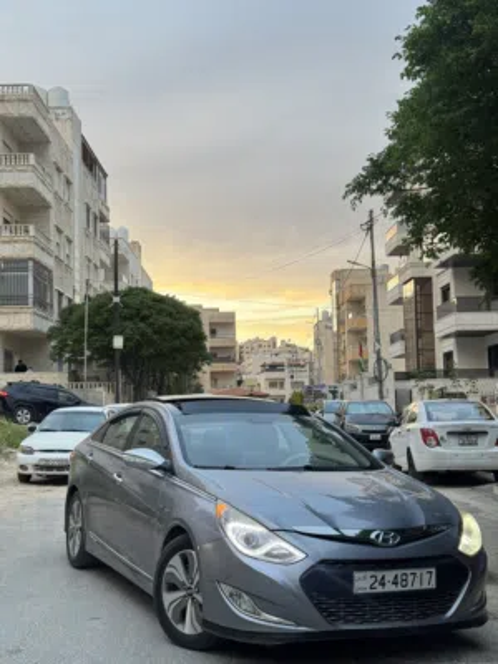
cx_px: 249
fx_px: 921
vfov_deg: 39.7
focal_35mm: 48
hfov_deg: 30.3
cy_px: 332
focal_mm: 6.76
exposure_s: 1/60
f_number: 1.78
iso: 160
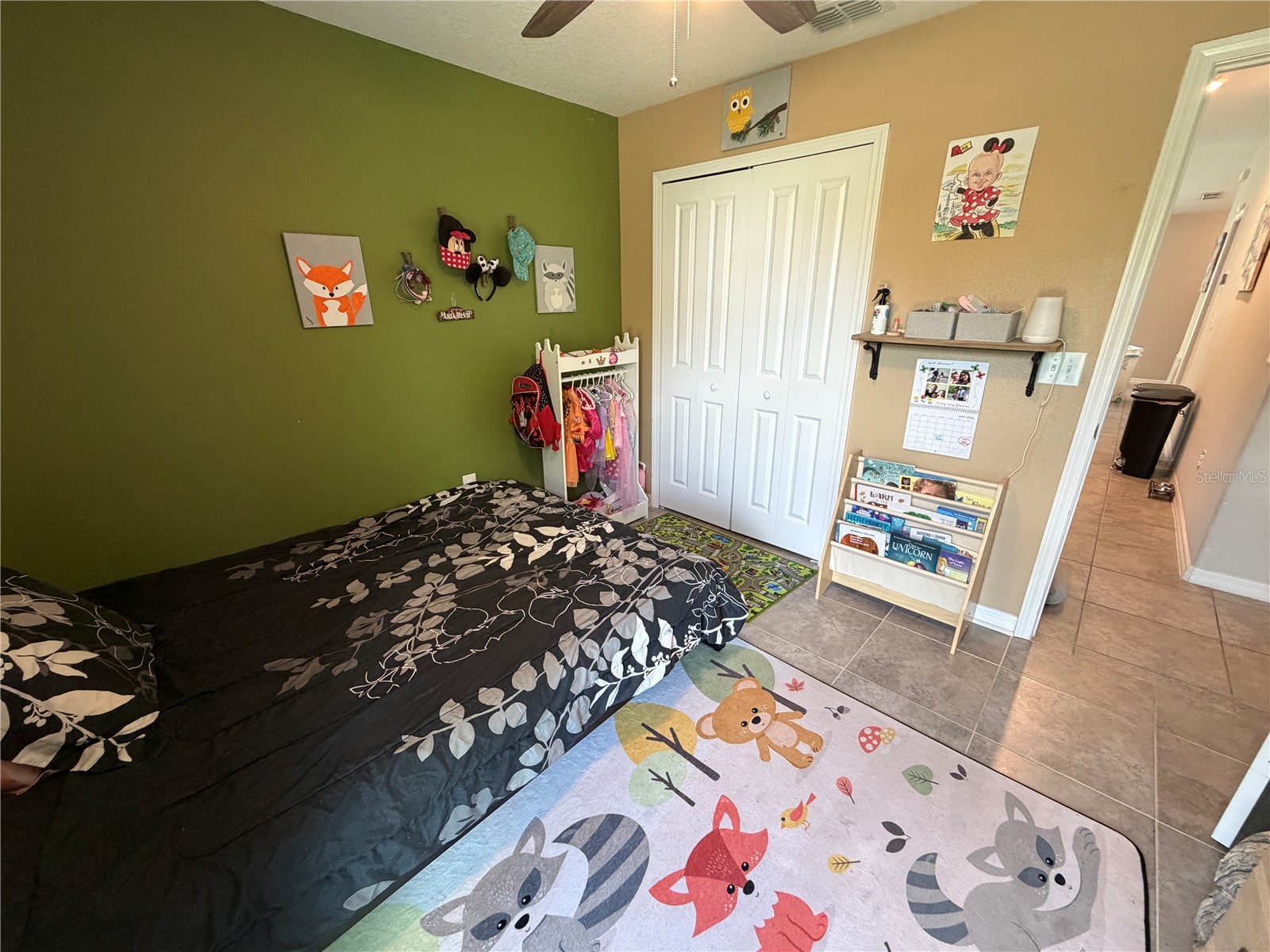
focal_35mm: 14
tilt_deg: -20.3
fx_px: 514
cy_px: 476
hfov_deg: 102.1
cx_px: 635
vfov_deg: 85.7
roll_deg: +0.7
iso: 320
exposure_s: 1/60
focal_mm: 2.22
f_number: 2.2
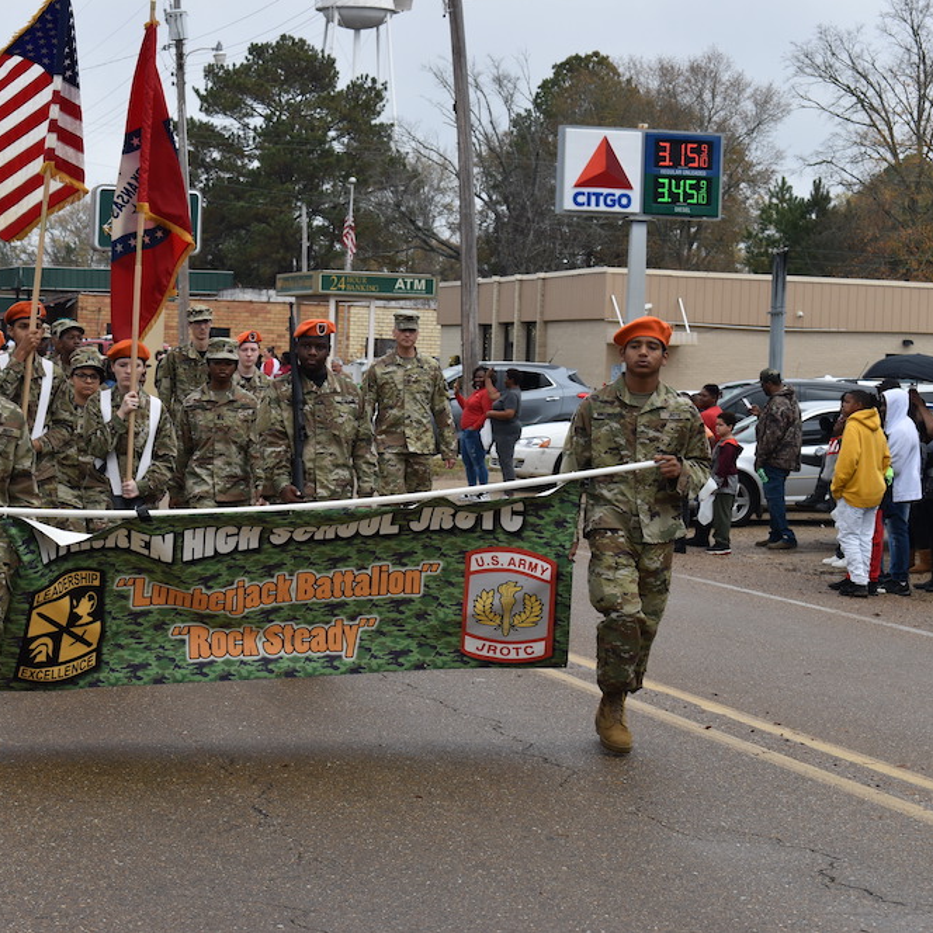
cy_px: 466
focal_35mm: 106
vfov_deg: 16.5
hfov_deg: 16.4
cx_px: 268
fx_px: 3221
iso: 125
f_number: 8
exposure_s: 1/250
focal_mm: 55
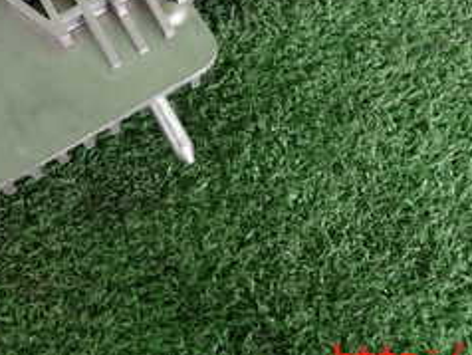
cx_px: 186
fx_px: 860
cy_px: -58
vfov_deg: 21.8
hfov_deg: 30.6
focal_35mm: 63
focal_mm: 4.5
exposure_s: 1/40
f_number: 2
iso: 200
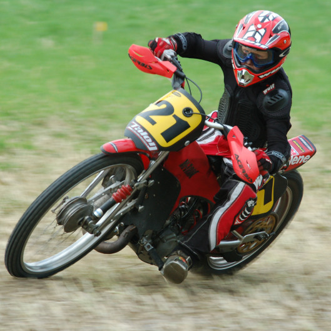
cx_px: 185
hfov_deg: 4.6
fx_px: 4165
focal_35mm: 385
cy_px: 165
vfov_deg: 4.6
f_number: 6.7
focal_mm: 200
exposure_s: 1/180
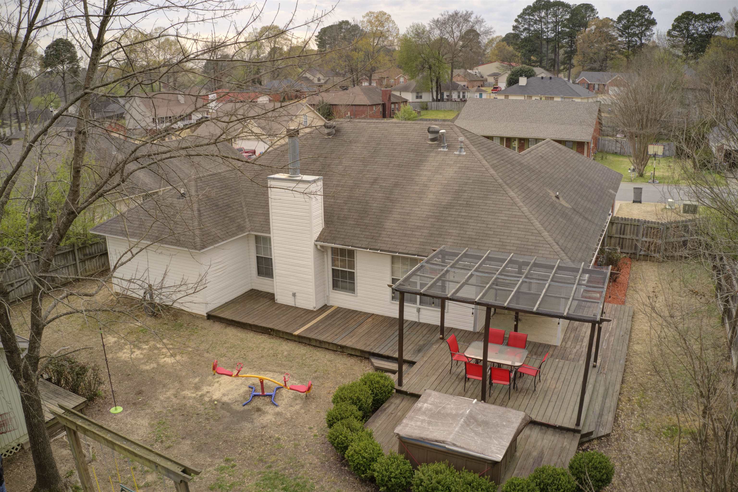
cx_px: 369
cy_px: 246
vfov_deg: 46.4
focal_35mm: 28
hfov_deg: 65.5
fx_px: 574
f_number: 5.6
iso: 100
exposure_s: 1/120
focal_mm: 10.3
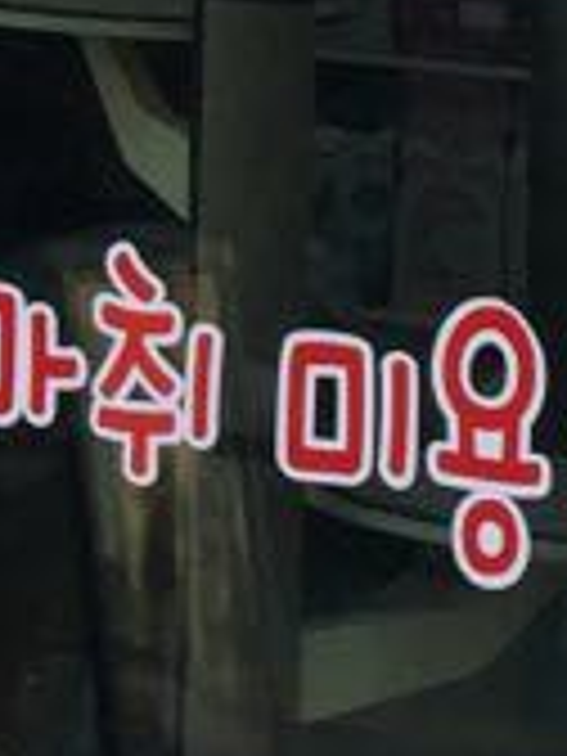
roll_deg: -3.7
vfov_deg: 8.4
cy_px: -922
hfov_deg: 6.5
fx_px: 4827
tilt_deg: +9.0
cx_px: -585
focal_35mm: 221
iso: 32
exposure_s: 1/284
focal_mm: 4.15
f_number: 2.2
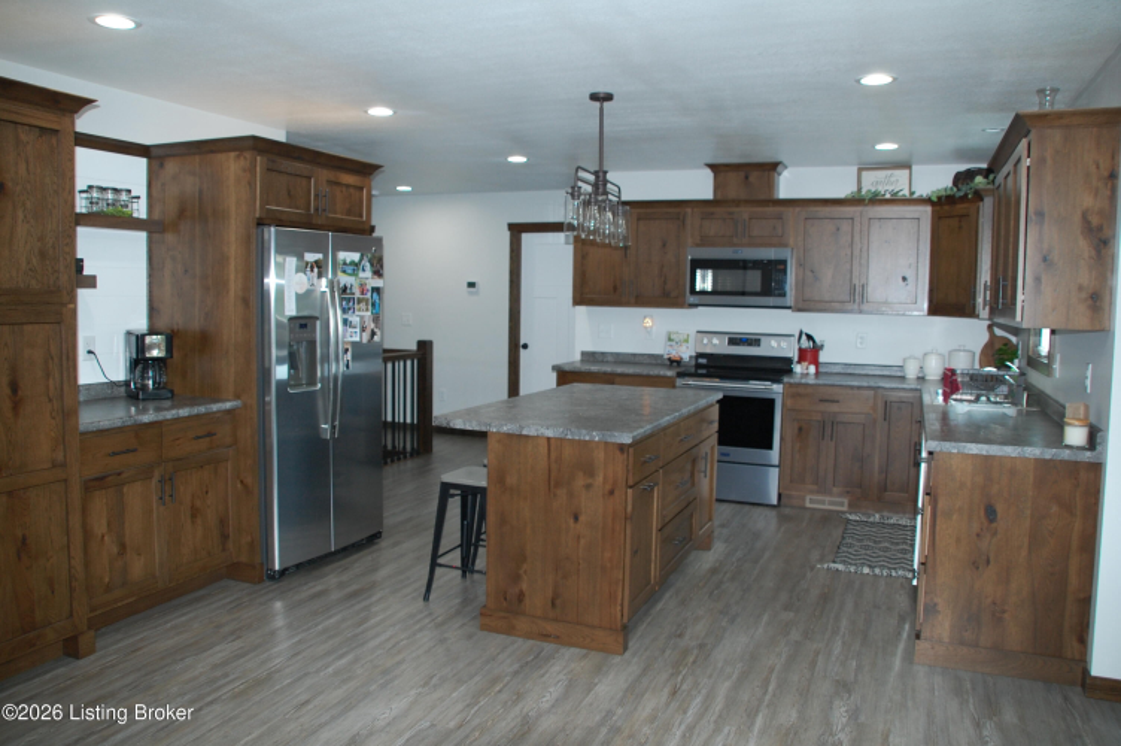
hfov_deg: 67.4
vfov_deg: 47.8
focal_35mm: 27
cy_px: 373
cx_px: 560
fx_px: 840
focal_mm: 18
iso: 400
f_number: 3.5
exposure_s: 1/60
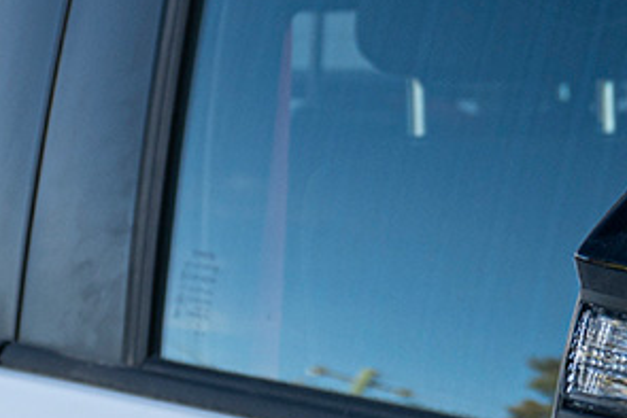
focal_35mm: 177
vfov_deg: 7.8
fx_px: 3084
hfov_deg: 11.5
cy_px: 261
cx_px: 550
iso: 100
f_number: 4.5
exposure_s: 1/80
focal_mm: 29
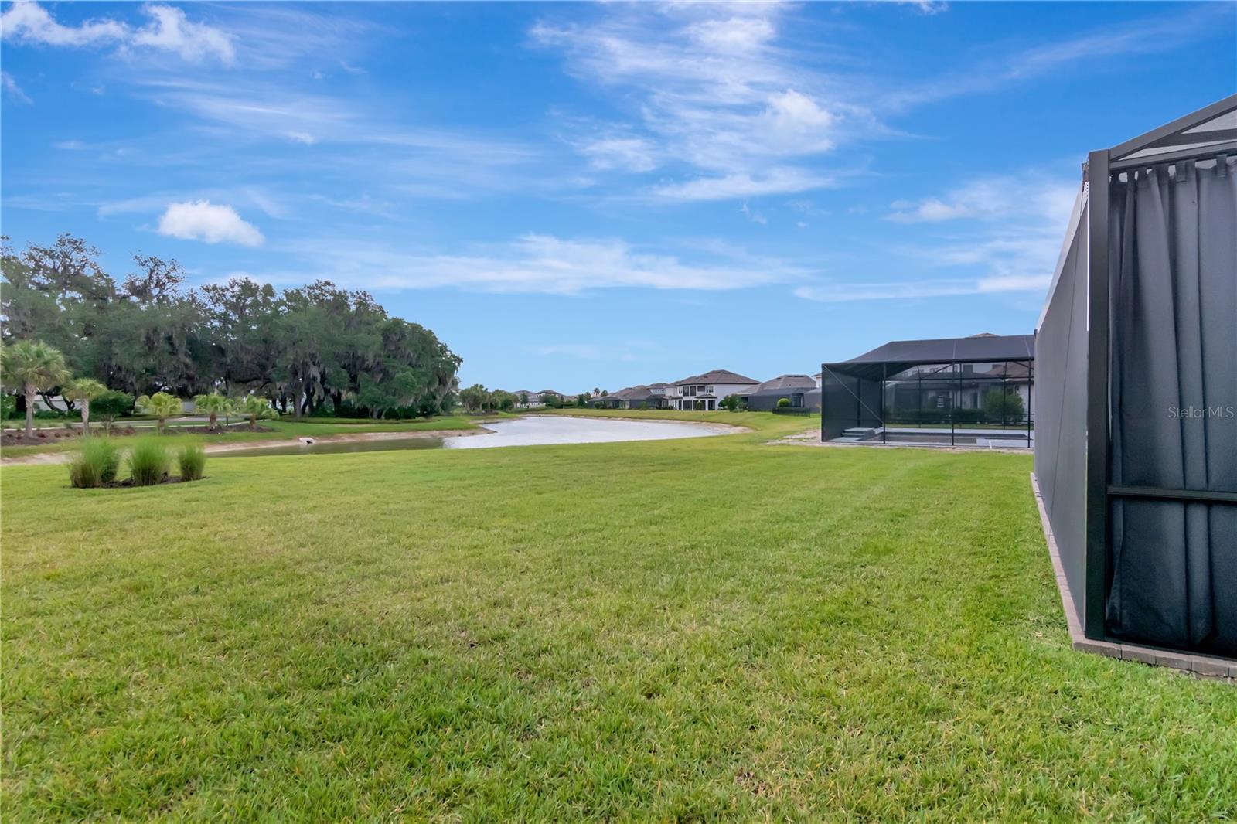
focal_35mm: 16
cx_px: 618
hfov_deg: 95.0
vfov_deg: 72.0
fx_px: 567
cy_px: 412
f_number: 9
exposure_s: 1/1600
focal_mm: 11
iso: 800
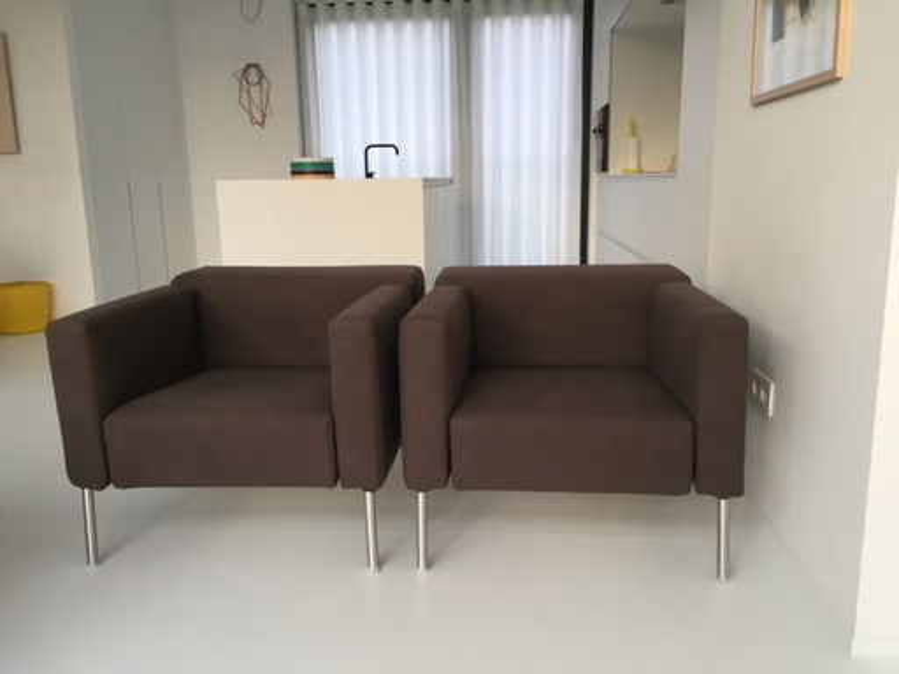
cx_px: 450
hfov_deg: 61.7
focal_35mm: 29
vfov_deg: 48.2
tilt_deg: -11.6
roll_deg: +0.0
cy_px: 337
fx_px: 753
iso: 40
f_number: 2.2
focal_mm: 4.15
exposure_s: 1/33
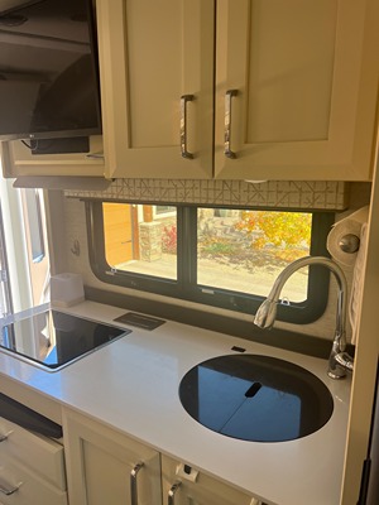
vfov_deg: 67.3
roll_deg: +0.7
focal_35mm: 26
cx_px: 190
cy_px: 252
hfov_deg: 53.1
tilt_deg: -13.3
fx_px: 380
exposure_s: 1/121
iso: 50
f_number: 1.5
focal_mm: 5.7
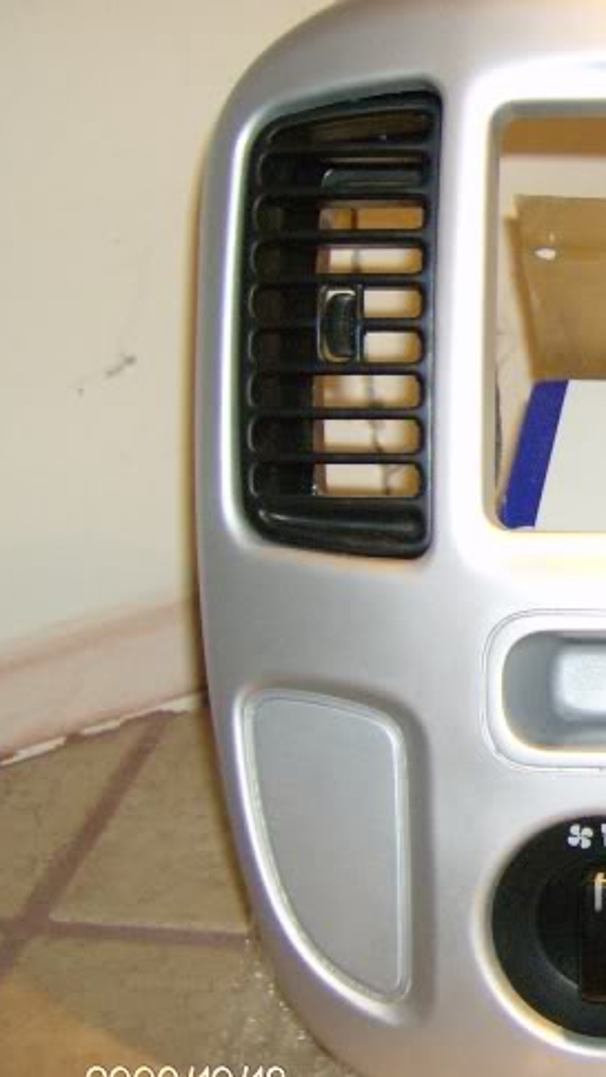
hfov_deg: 17.0
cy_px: 566
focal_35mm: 65
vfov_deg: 32.3
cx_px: 866
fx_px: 1856
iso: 200
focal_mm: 6
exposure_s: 1/60
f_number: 2.8
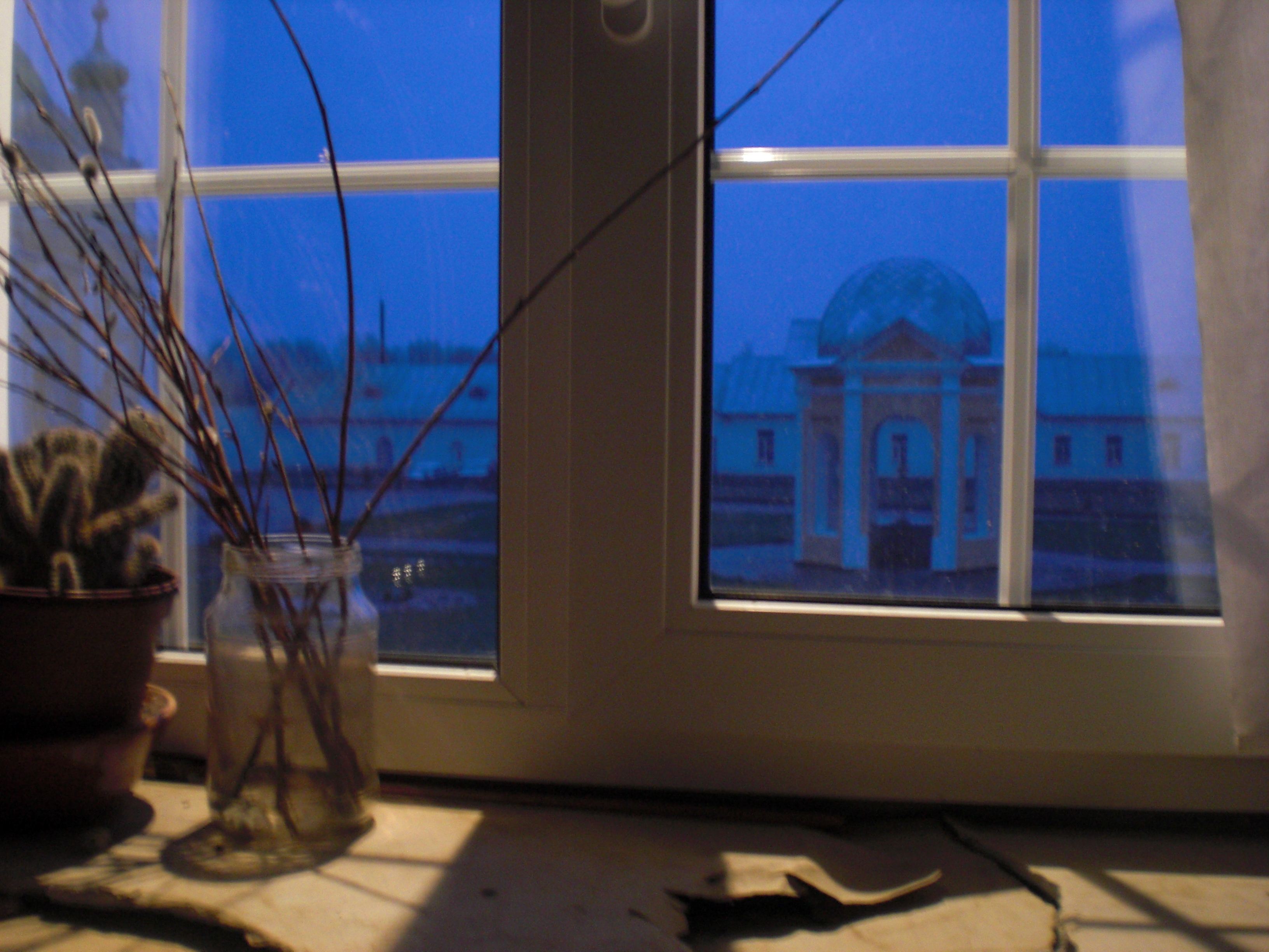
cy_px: 476
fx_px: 1393
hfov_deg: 49.0
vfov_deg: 37.7
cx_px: 634
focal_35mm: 38
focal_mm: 6.3
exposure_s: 1/2
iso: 200
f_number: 3.1
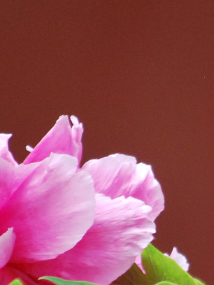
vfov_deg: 1.8
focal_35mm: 1072
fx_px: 8836
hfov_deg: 1.4
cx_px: 290
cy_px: 230
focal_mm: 190
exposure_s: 1/500
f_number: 5.6
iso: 900
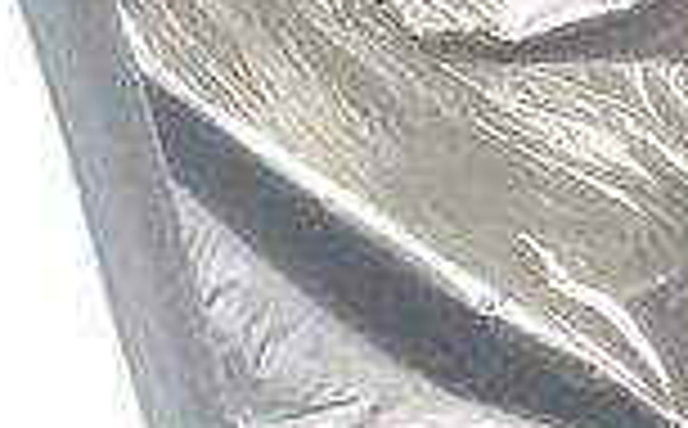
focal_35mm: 142
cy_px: -349
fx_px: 2658
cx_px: 1093
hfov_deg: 13.7
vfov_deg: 8.8
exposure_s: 1/50
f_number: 2.2
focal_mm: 3.3
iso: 50
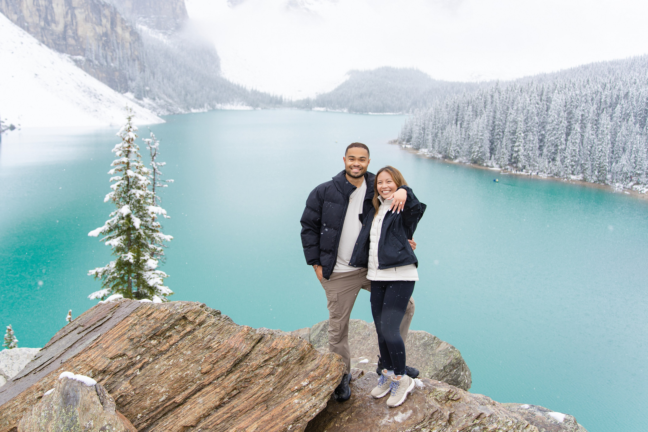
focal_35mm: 30
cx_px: 324
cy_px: 216
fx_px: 540
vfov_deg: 43.6
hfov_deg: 61.9
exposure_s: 1/500
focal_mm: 30
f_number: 3.5
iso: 100
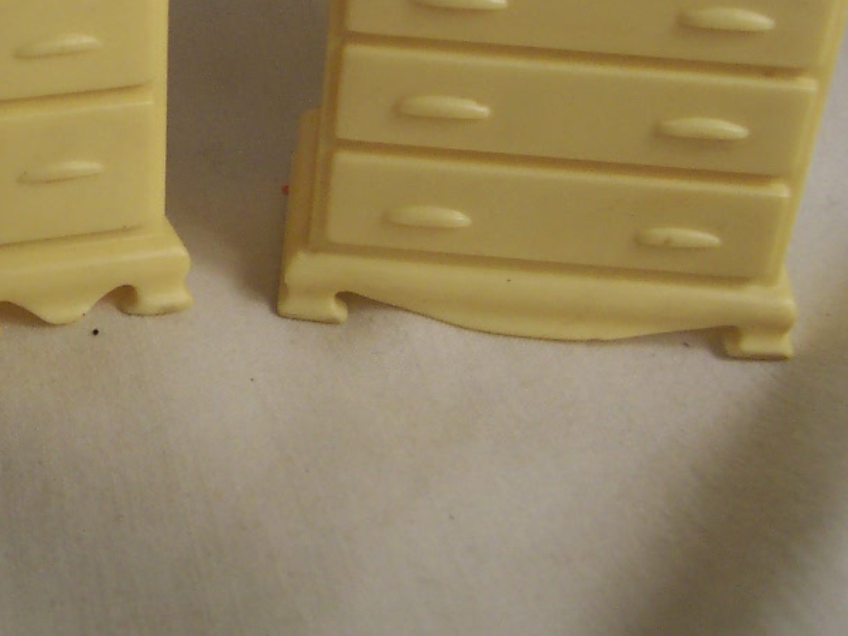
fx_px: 1813
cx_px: 54
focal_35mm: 74
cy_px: 30
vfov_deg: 19.4
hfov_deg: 25.4
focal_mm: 5.6
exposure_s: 1/350
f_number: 2.8
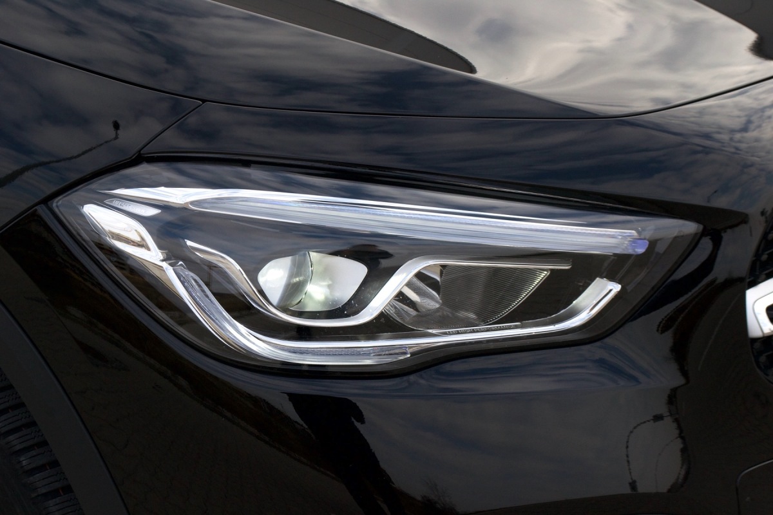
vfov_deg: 18.9
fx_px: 1546
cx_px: 386
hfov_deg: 28.1
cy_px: 258
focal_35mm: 72
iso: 400
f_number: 10
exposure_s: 1/320
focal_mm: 48
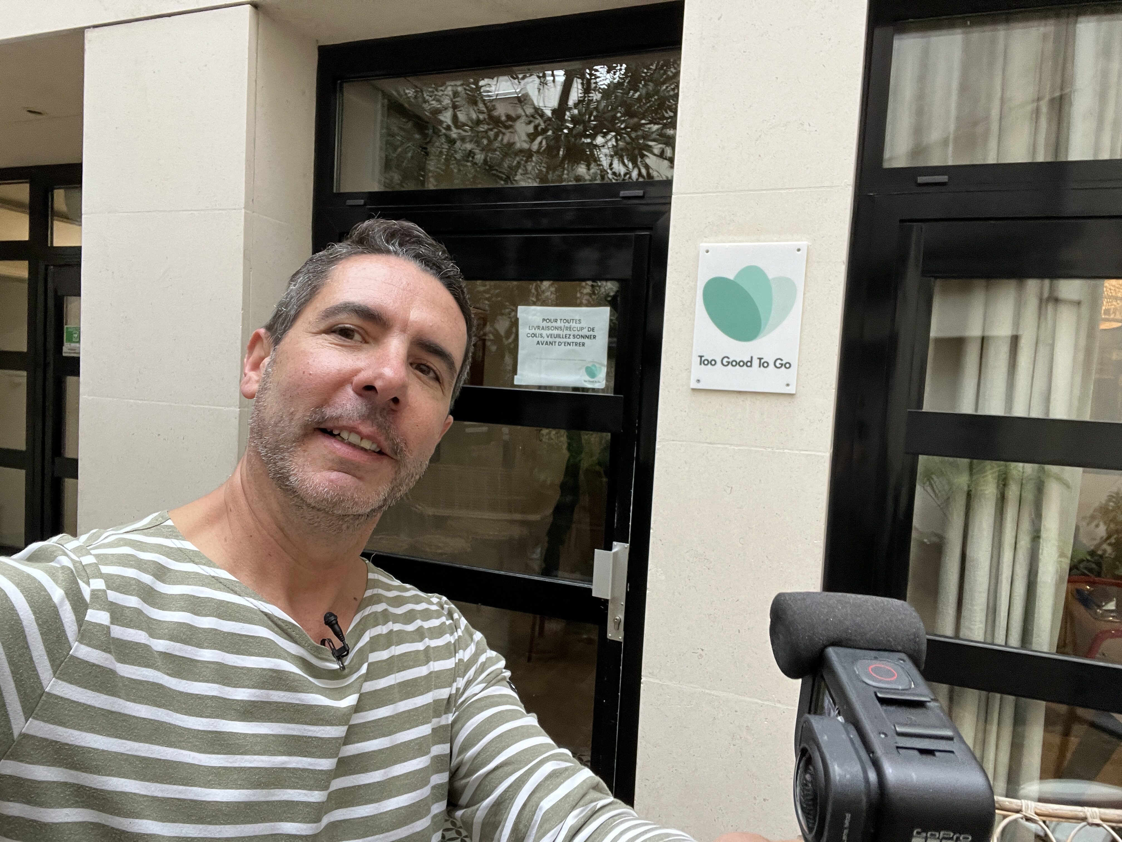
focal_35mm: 23
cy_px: 421
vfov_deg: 58.9
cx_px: 561
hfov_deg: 73.9
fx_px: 745
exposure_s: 1/60
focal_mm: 2.71
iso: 200
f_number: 2.2
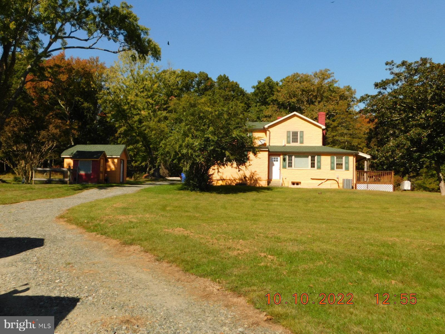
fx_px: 386
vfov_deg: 46.8
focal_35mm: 30
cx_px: 222
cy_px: 167
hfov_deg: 60.0
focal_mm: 5.3
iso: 125
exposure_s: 1/1500
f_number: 3.2
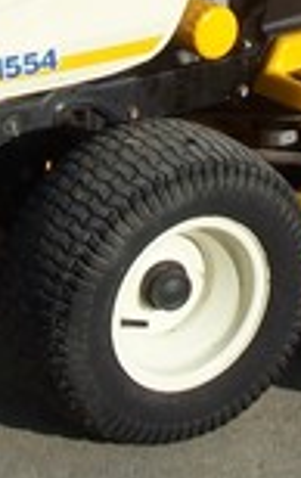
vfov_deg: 9.3
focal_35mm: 224
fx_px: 2924
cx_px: 341
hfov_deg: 5.9
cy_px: -50
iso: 80
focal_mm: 10.3
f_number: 5.6
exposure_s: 1/350
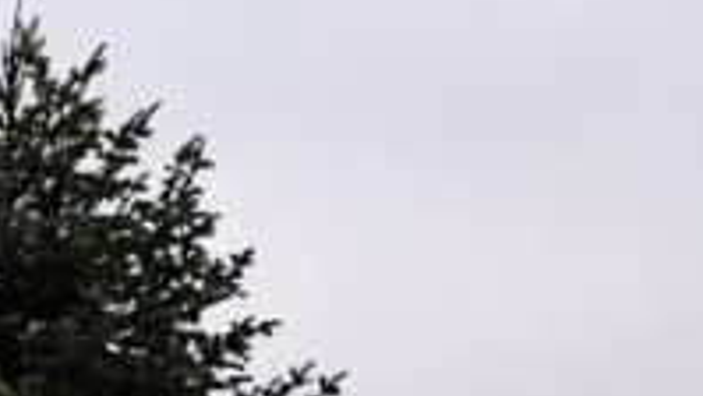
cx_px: -246
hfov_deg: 8.5
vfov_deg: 4.7
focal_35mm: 251
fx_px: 4674
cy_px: 933
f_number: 8
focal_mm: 31
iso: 360
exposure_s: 1/250
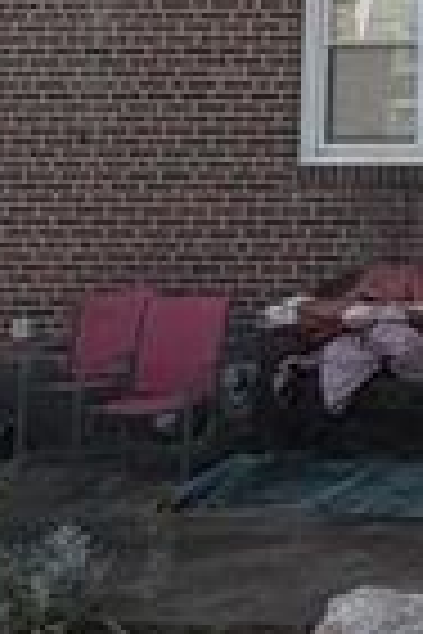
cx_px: 634
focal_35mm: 69
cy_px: 38
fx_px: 1216
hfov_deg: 17.7
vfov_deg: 27.9
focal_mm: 2.22
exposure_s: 1/799
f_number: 2.2
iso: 20
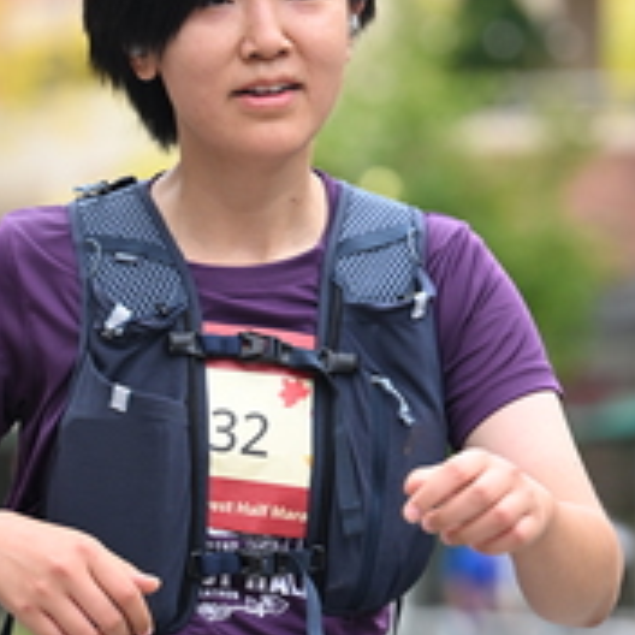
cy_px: 256
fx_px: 5064
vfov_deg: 7.2
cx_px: 305
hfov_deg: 7.2
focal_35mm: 244
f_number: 2.8
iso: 640
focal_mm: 92
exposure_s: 1/1600
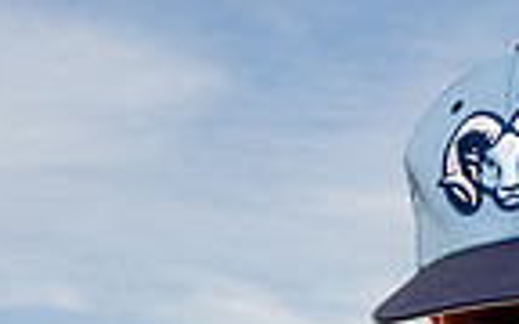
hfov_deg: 12.0
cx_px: 523
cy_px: 781
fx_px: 2433
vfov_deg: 7.2
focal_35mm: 172
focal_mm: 54
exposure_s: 1/250
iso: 160
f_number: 11
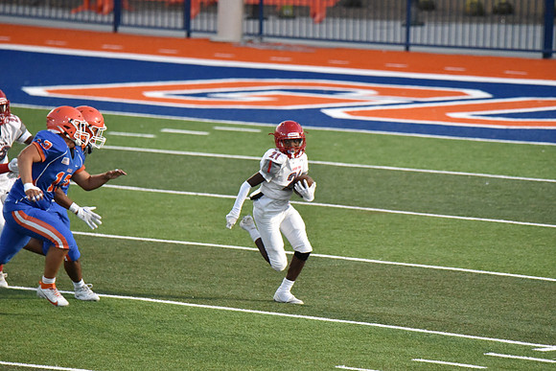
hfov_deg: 4.1
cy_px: 186
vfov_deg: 2.8
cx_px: 278
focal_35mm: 500
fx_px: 7724
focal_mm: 500
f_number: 6.3
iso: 12800
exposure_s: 1/1000
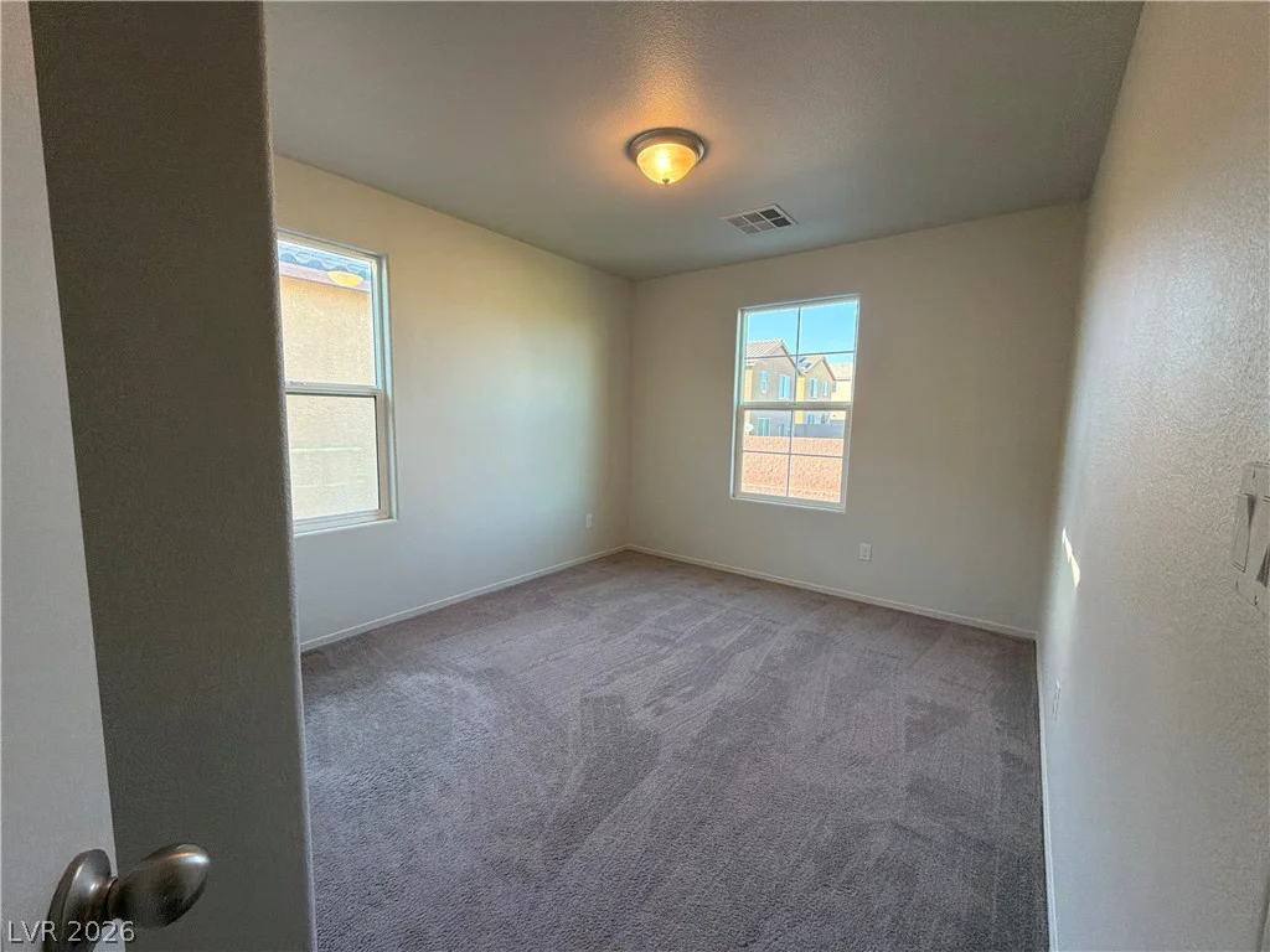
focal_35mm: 14
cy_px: 476
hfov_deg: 102.1
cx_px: 635
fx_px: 514
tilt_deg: -7.3
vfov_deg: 85.7
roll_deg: -1.0
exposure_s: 1/120
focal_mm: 2.22
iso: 250
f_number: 2.2
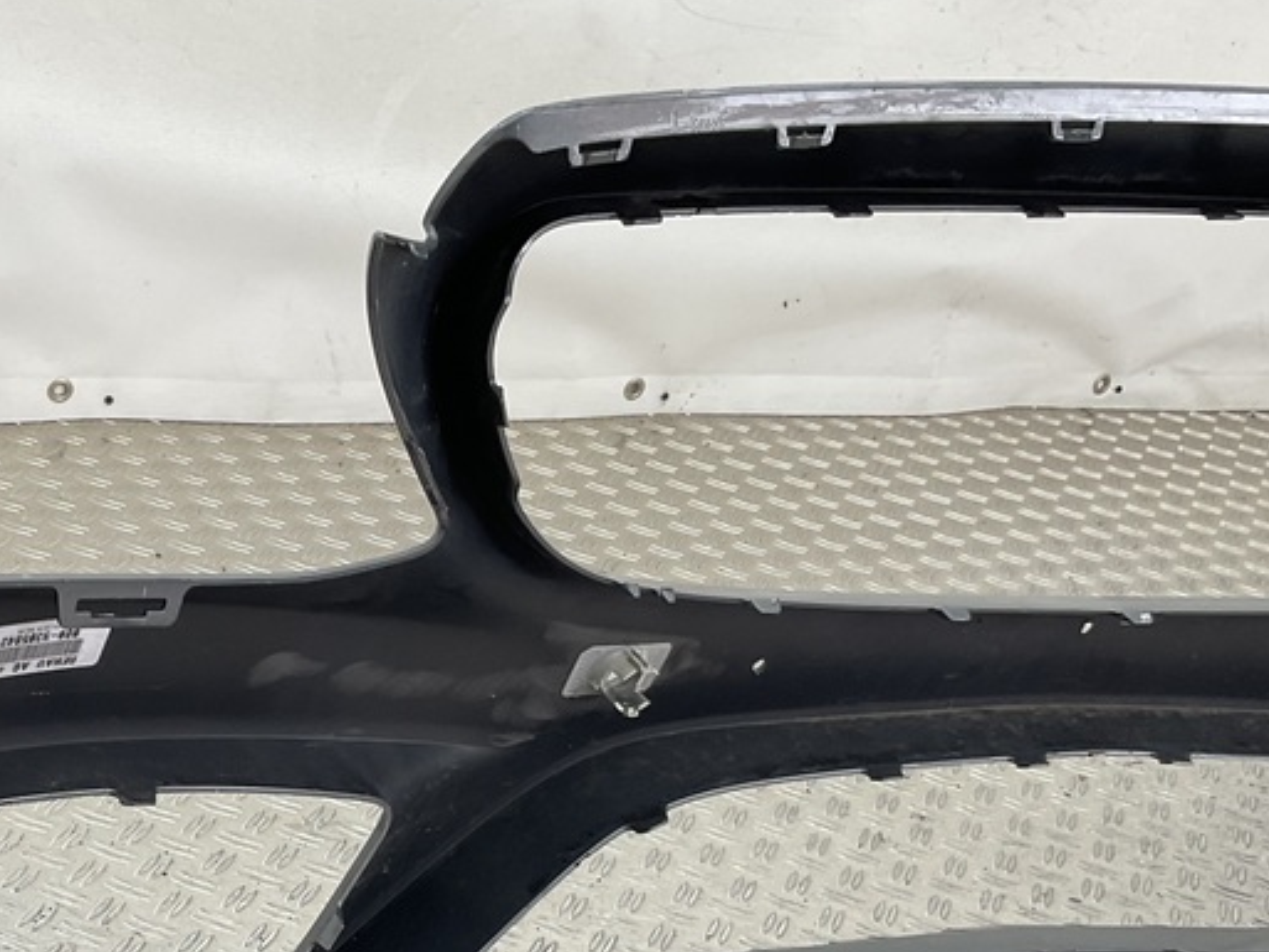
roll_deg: -13.4
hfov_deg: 33.1
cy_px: 838
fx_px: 2090
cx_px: 314
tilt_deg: -33.6
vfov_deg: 25.0
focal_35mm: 57
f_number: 1.8
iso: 32
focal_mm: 3
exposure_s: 1/120
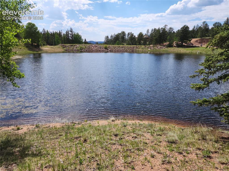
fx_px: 152
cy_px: 86
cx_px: 114
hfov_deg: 74.0
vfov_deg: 58.8
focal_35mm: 23
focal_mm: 5.4
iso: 20
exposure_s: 1/2021
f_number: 1.8
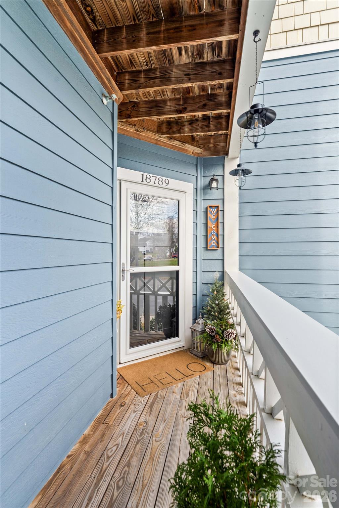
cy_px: 254
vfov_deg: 96.7
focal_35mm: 16
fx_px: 226
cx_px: 170
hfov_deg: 73.7
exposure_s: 1/5
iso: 100
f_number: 8
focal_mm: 16
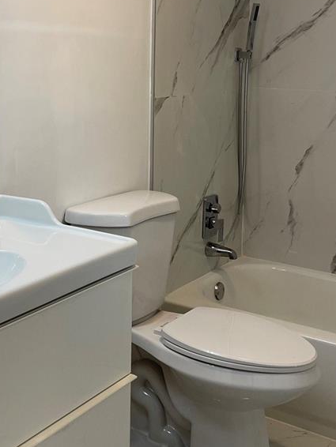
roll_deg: +0.0
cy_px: 146
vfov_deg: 35.8
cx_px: 84
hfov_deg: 27.2
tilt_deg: -7.5
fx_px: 685
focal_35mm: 53
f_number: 1.6
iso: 100
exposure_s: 1/120
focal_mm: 5.1
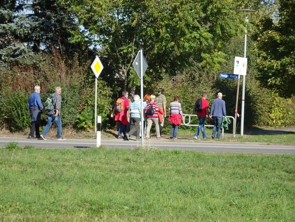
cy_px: 111
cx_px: 148
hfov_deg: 10.8
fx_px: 1560
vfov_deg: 8.1
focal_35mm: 183
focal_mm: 31.31
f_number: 5.6
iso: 80
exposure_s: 1/250
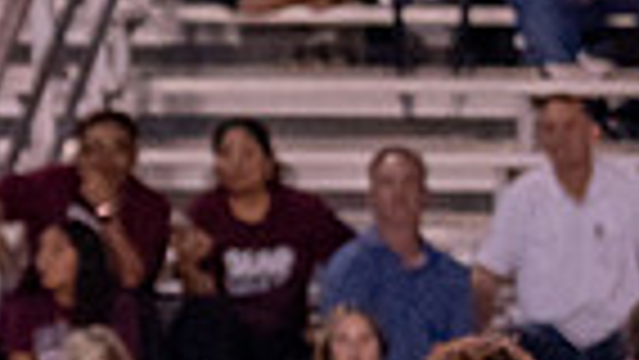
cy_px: 242
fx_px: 24798
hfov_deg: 1.5
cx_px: -697
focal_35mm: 1463
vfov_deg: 0.8
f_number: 1.8
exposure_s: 1/1000
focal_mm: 135
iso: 1600
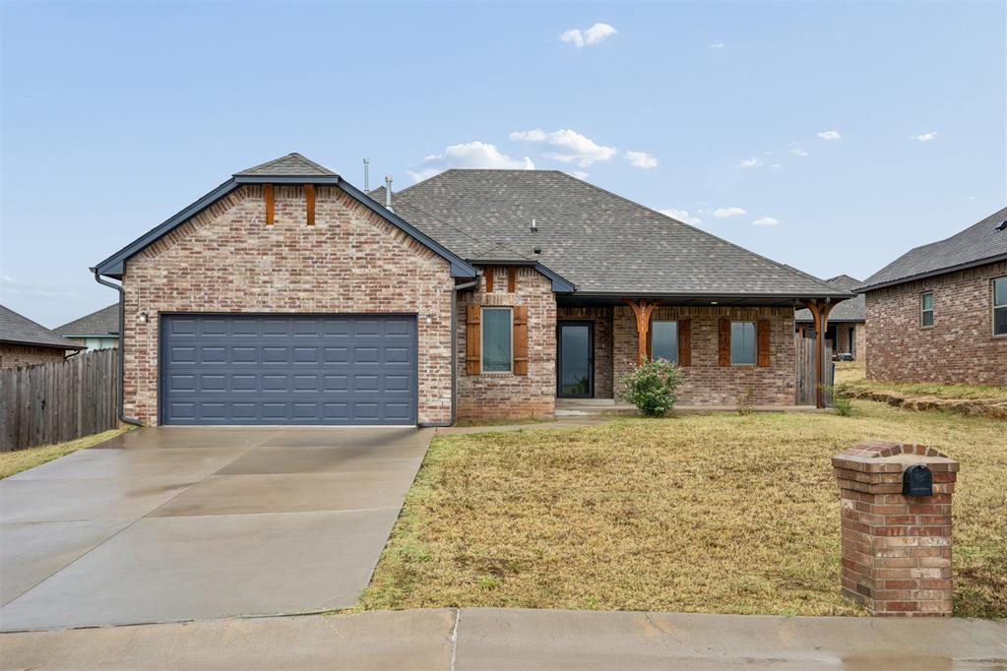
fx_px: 979
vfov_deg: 37.9
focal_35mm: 35
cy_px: 336
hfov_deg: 54.4
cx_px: 504
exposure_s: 1/400
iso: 200
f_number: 8
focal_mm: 35
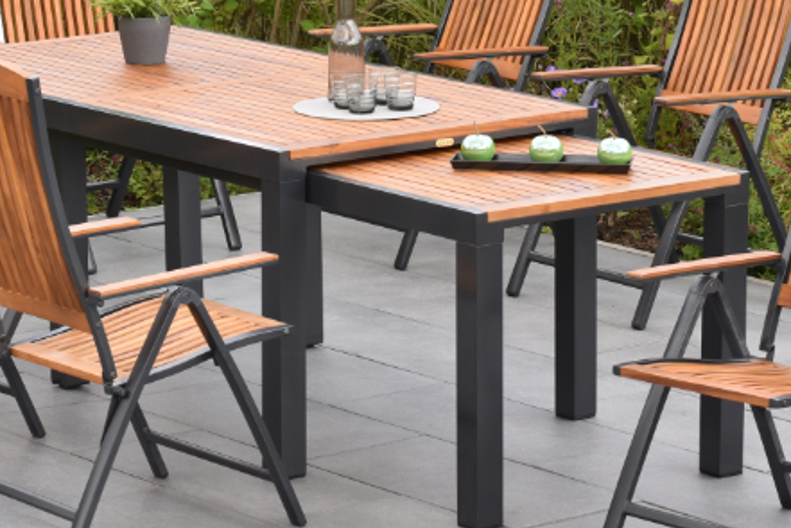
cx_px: 414
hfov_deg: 12.1
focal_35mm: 170
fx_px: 3735
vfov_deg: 8.1
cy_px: 286
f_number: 7.1
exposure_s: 1/100
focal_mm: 50
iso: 100
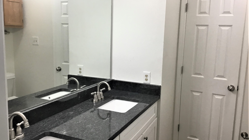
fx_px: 224
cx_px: 124
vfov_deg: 34.6
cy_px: 63
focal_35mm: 34
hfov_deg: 58.0
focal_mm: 3.3
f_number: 2.4
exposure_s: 1/30
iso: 25
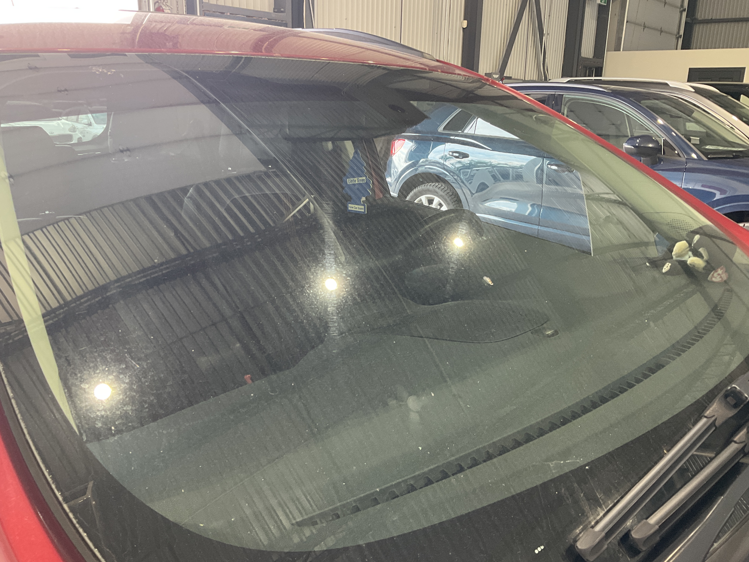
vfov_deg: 48.2
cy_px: 281
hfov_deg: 61.7
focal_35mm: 29
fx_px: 627
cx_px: 374
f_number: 1.8
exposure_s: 1/60
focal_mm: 3
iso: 80
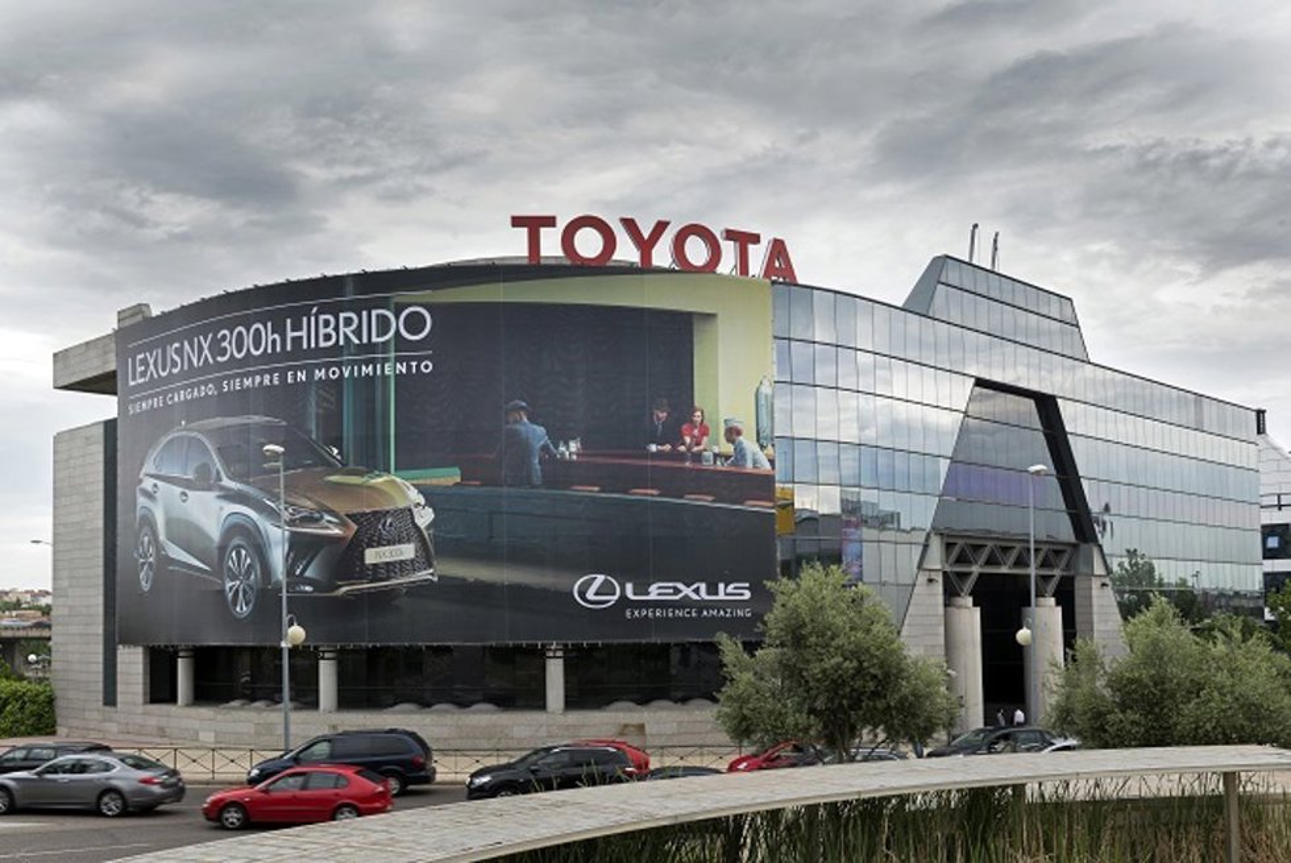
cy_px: 432
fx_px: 1256
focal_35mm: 35
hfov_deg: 54.4
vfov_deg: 37.9
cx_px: 646
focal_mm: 35
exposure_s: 1/25
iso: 100
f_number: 11
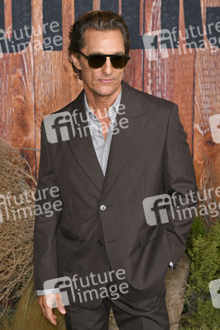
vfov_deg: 24.5
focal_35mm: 83
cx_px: 110
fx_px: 762
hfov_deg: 16.4
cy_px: 165
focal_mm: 83
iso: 1000
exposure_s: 1/250
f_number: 6.3
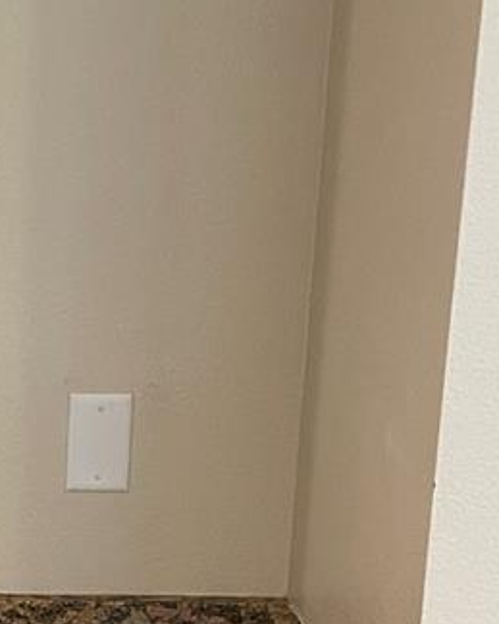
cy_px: 678
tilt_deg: -20.5
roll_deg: +1.9
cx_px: -191
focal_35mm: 94
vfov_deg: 19.6
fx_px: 1736
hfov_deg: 15.4
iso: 320
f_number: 1.6
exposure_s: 1/60
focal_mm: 4.2
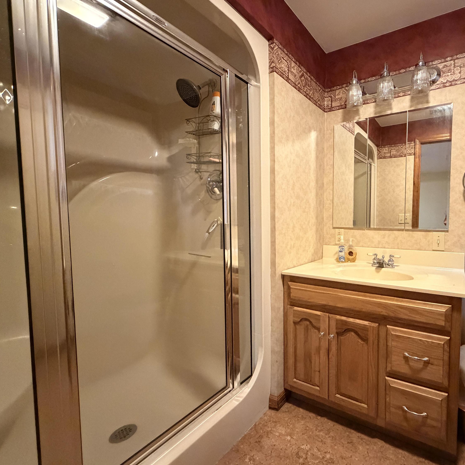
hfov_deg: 80.5
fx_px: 258
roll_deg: -0.5
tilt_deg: -4.3
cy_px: 233
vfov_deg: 84.0
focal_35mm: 17
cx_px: 318
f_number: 2.2
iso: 1000
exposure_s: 1/60
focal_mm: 2.22
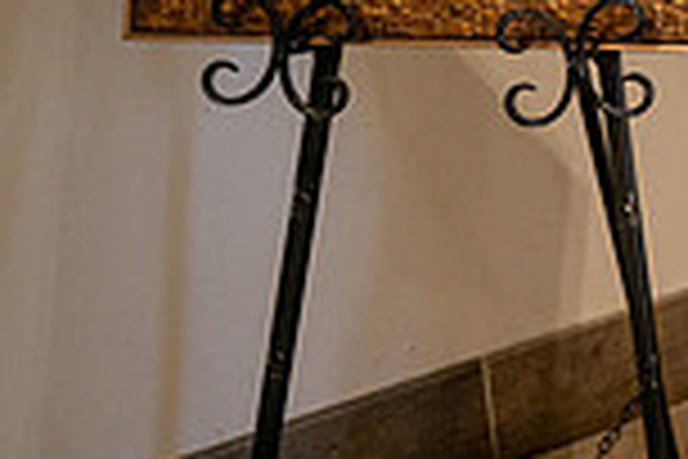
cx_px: 1282
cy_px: -79
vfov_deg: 12.6
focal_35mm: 106
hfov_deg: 16.0
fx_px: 2026
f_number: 2.8
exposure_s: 1/60
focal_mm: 28
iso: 400
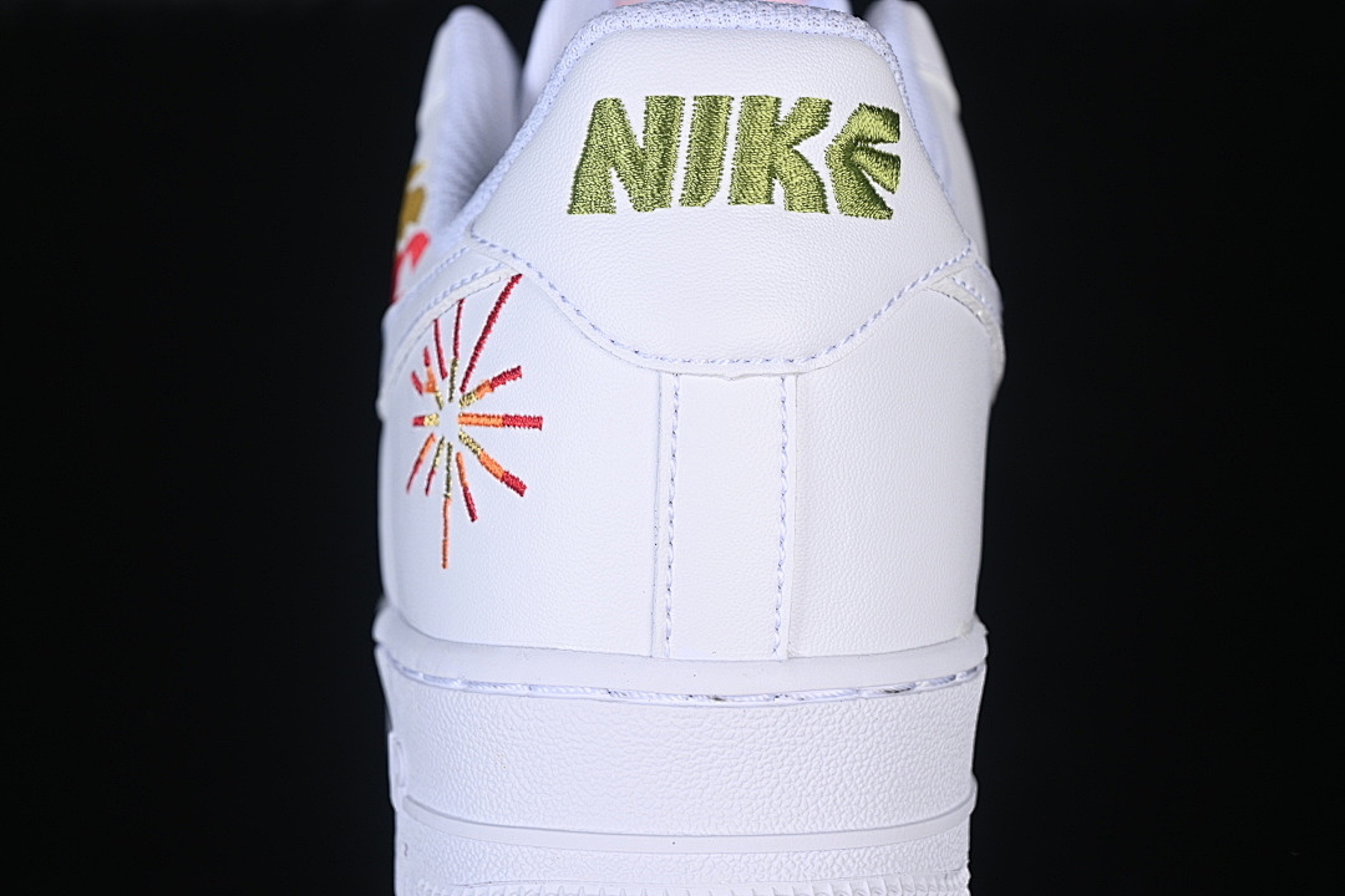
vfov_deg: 18.2
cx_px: 672
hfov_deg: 27.0
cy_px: 448
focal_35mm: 75
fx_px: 2802
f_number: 7.1
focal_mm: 50
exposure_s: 1/80
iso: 160
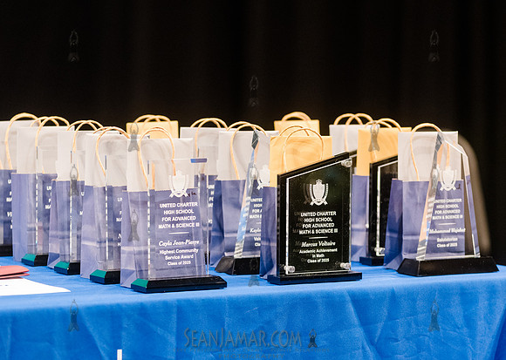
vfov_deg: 10.7
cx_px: 280
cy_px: 173
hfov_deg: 14.9
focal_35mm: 134
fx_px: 1928
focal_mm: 120
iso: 5000
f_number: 4
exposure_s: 1/200
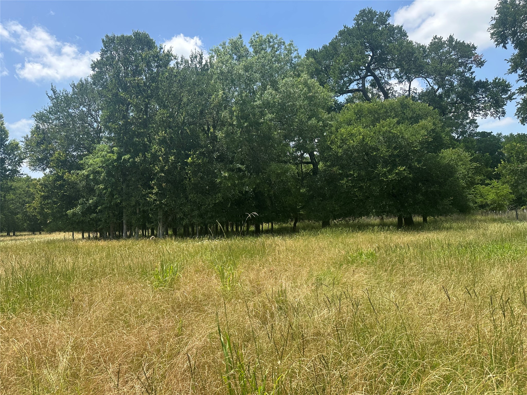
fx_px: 365
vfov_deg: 56.8
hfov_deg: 71.6
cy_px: 198
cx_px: 264
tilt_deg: +2.9
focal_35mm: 24
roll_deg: +2.2
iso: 80
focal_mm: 6.86
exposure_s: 1/2353
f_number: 1.78
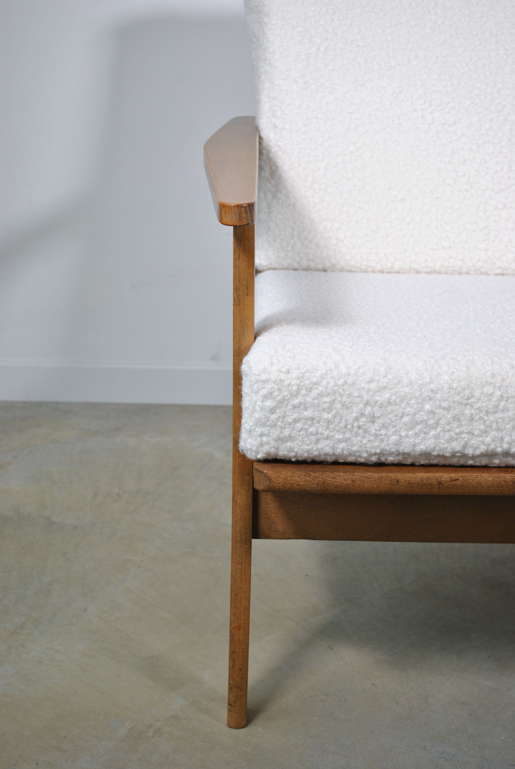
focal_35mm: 52
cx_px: 258
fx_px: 1123
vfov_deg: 37.8
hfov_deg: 25.8
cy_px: 384
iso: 200
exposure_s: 1/40
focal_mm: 35
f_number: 5
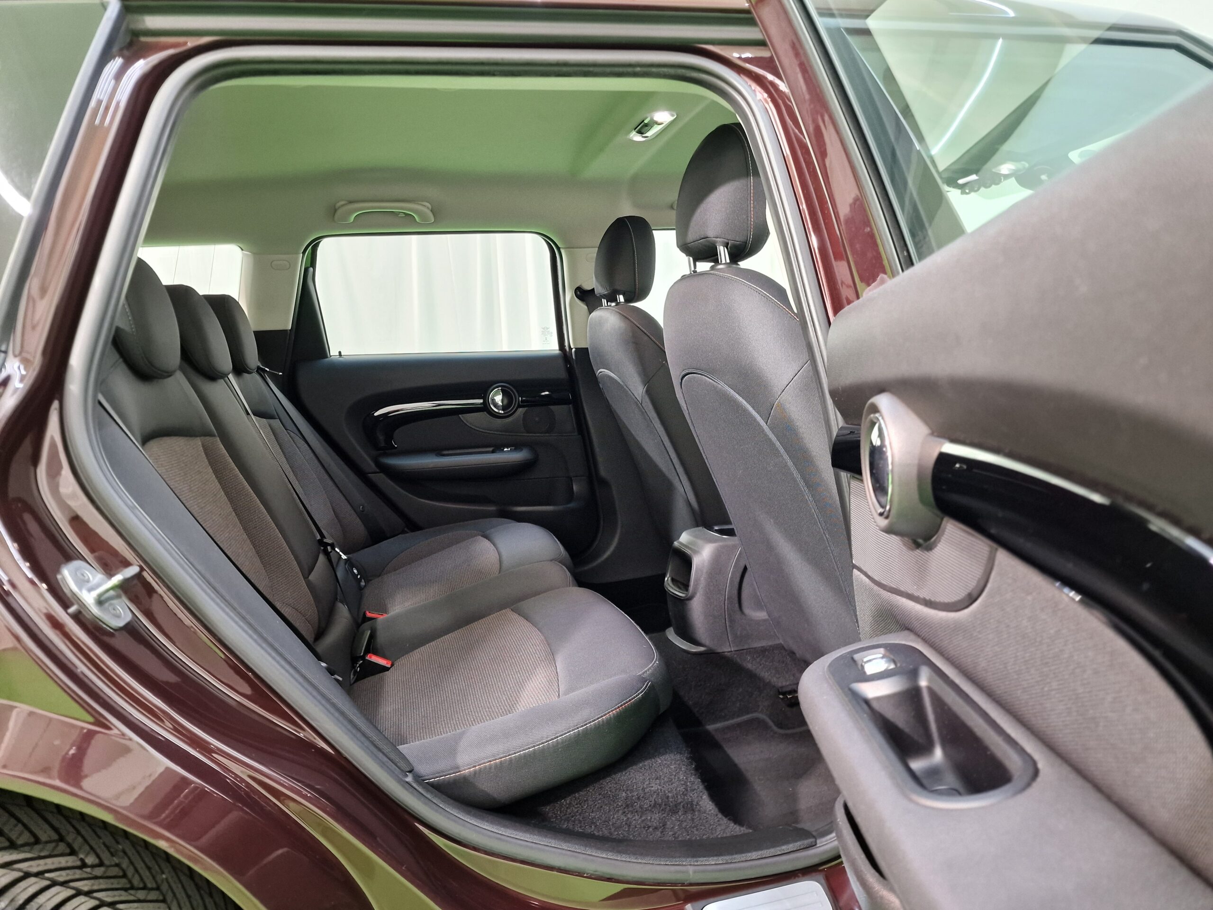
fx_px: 806
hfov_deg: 73.9
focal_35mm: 23
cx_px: 606
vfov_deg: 58.9
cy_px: 455
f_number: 1.8
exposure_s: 1/17
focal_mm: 6.4
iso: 400
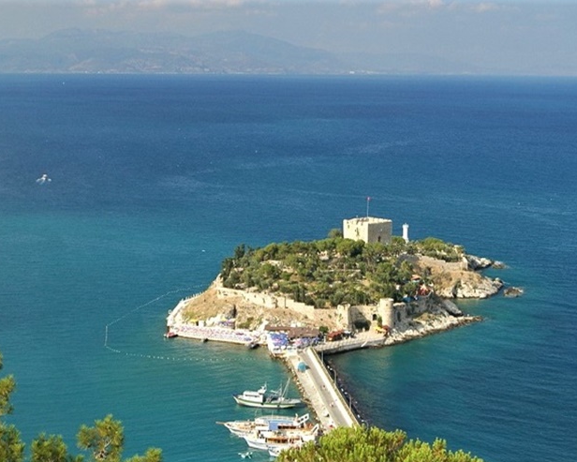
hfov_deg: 38.7
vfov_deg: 31.5
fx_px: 820
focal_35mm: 48
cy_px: 233
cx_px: 327
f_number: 6.3
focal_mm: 28
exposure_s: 1/160
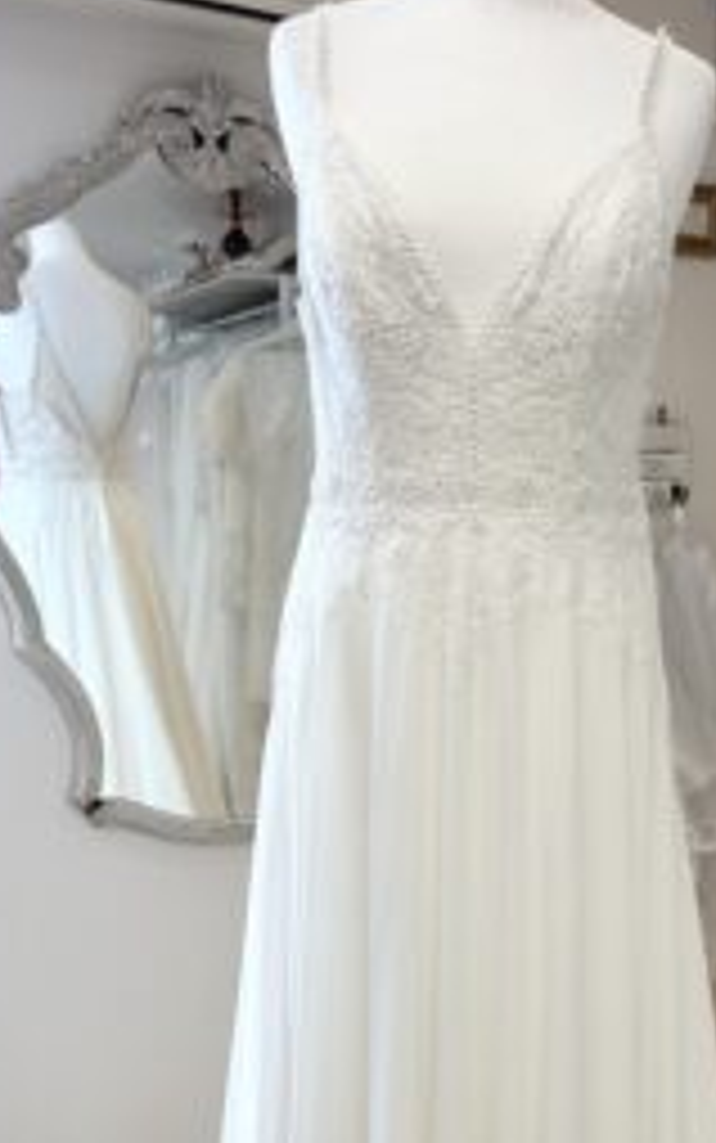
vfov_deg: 47.6
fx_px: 1247
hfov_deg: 31.4
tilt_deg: -15.8
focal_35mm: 40
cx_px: 540
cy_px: 846
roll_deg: -2.4
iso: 80
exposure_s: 1/247
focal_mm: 6.86
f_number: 1.78
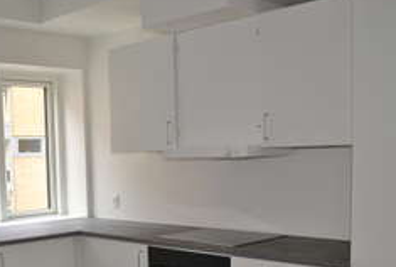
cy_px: 225
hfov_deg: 39.6
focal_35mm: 48
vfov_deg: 27.5
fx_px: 529
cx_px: 88
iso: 200
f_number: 4
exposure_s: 1/60
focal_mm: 18
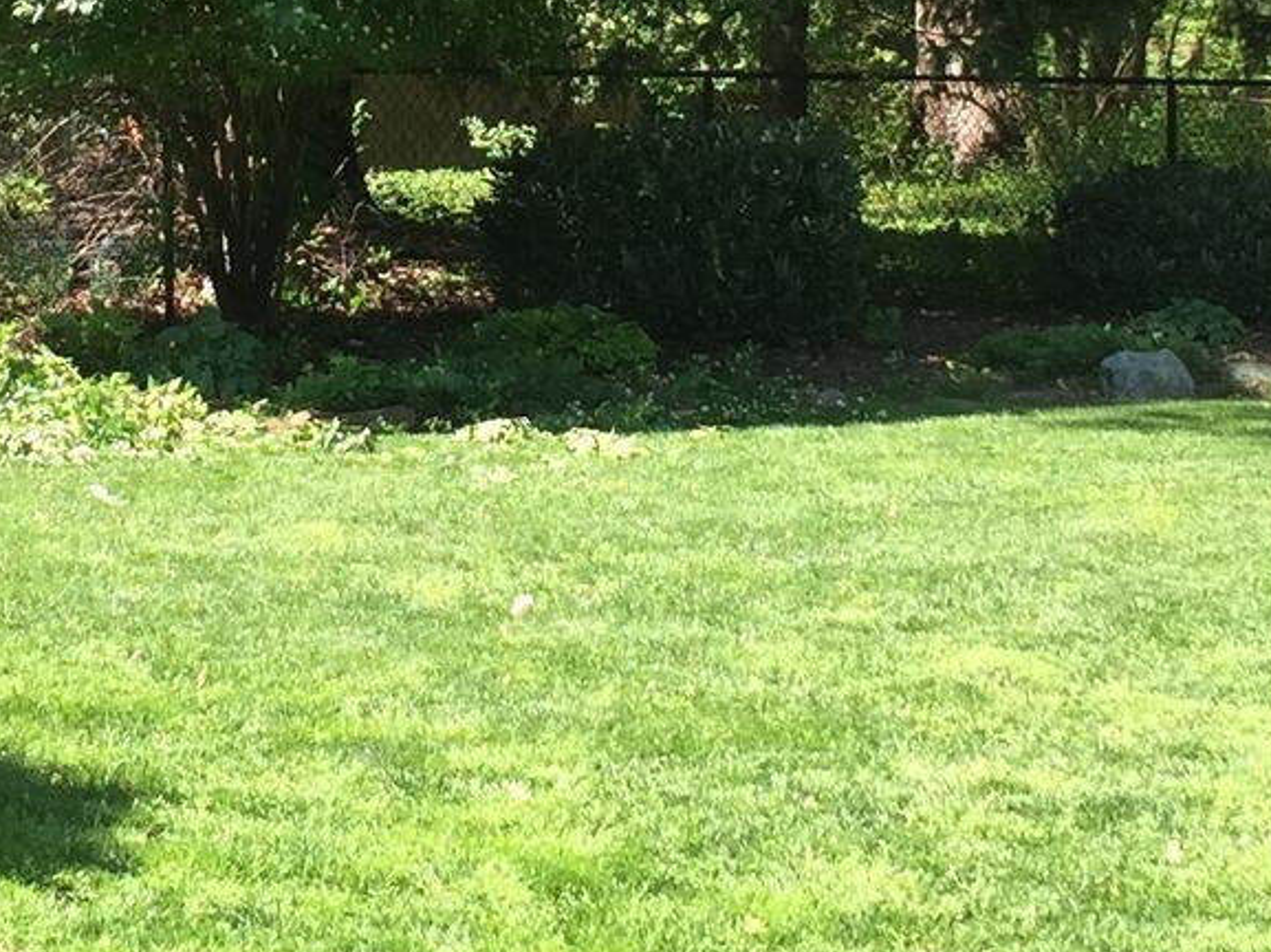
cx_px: 381
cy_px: -11
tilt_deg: -2.6
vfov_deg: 14.1
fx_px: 3780
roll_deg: -0.8
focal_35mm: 103
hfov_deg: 19.0
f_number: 2.2
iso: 32
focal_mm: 4.15
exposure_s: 1/439
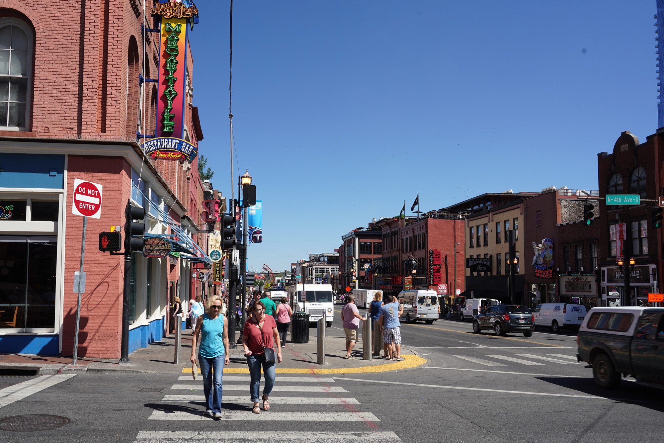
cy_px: 222
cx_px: 332
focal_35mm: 28
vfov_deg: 46.4
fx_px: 516
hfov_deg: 65.5
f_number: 14
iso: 400
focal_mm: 28
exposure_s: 1/100
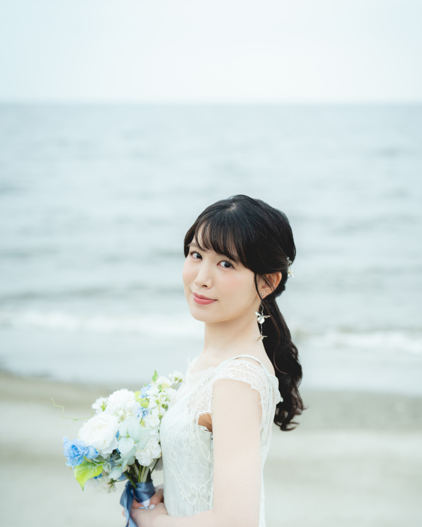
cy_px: 348
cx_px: 225
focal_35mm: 66
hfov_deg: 23.2
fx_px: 1030
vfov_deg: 28.5
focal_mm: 50
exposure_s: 1/1250
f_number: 2
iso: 400
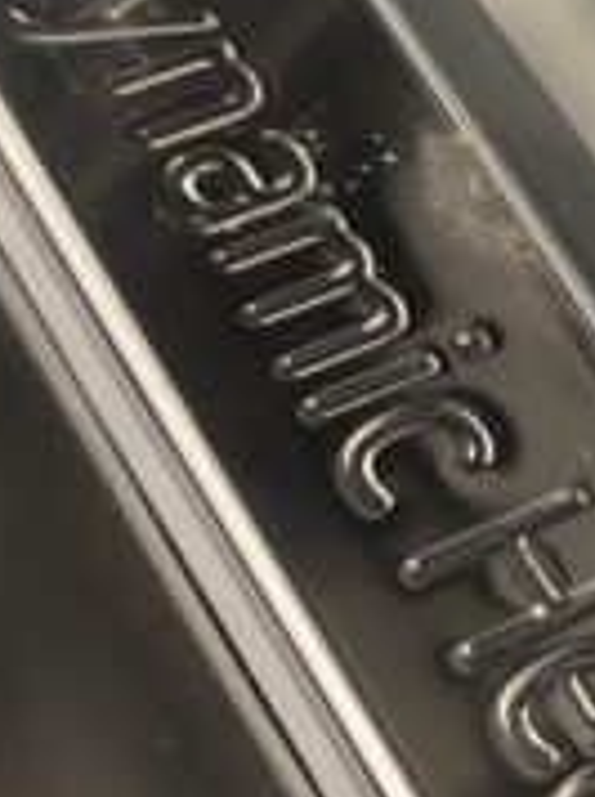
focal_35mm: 117
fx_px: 2688
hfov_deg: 11.7
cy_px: 345
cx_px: 1060
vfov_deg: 16.8
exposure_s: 1/44
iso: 250
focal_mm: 4.25
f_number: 1.8
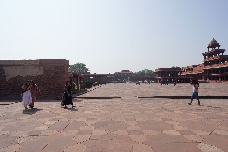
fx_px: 152
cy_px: 76
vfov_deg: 53.1
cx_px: 114
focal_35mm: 24
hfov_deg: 73.7
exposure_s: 1/100
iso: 100
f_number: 20
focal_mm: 24
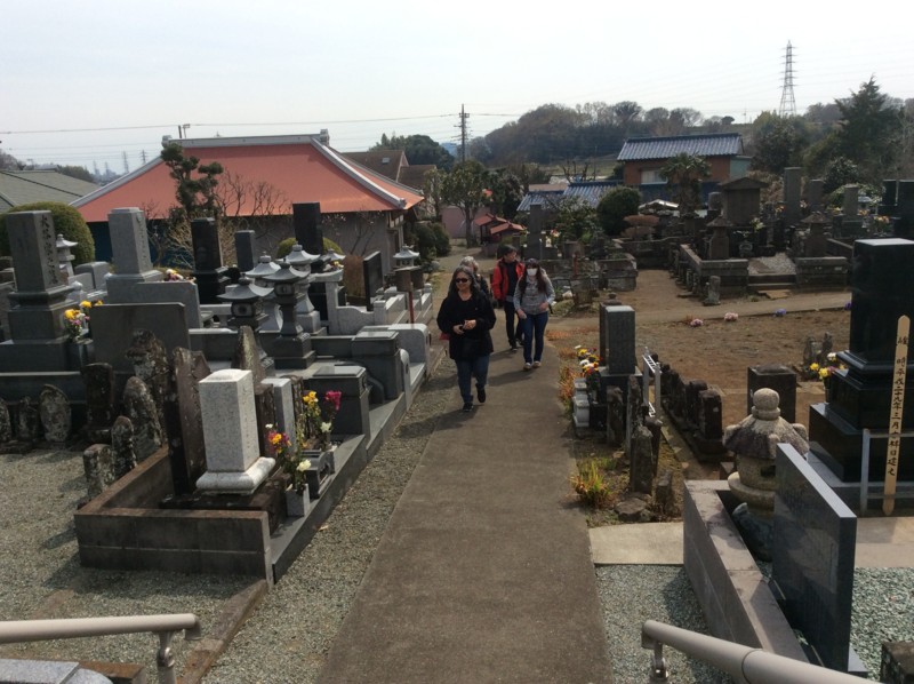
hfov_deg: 56.9
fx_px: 844
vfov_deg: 44.1
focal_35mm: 32
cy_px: 342
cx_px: 457
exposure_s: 1/1789
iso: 32
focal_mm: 3.3
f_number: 2.4
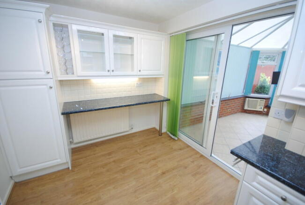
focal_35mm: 15
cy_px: 102
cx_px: 152
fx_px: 127
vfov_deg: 77.6
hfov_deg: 100.3
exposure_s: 1/30
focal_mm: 10
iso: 200
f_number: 4
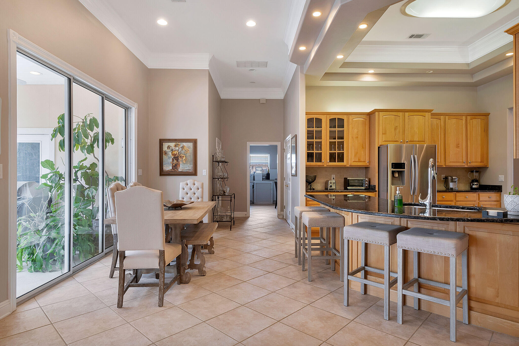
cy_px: 173
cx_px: 260
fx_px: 288
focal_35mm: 20
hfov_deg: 84.0
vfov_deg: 61.9
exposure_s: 1/3
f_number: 11
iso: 400
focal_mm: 13
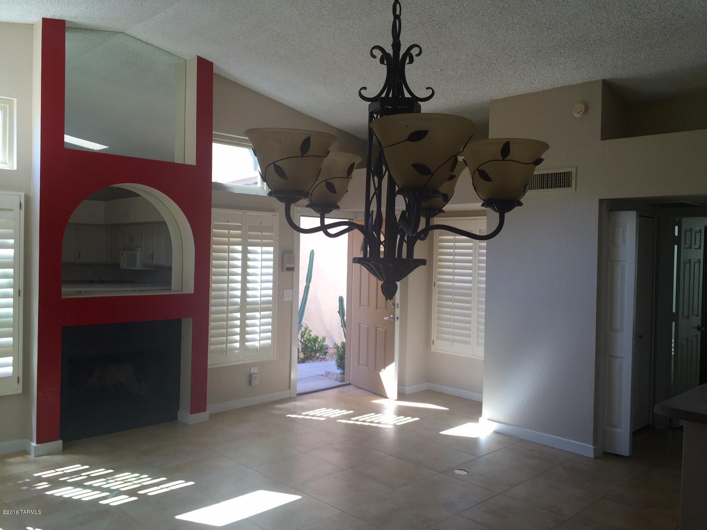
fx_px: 592
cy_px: 265
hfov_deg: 61.7
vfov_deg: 48.2
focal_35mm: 29
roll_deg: -1.0
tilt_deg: -0.9
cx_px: 354
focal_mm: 4.15
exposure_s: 1/60
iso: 32
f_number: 2.2
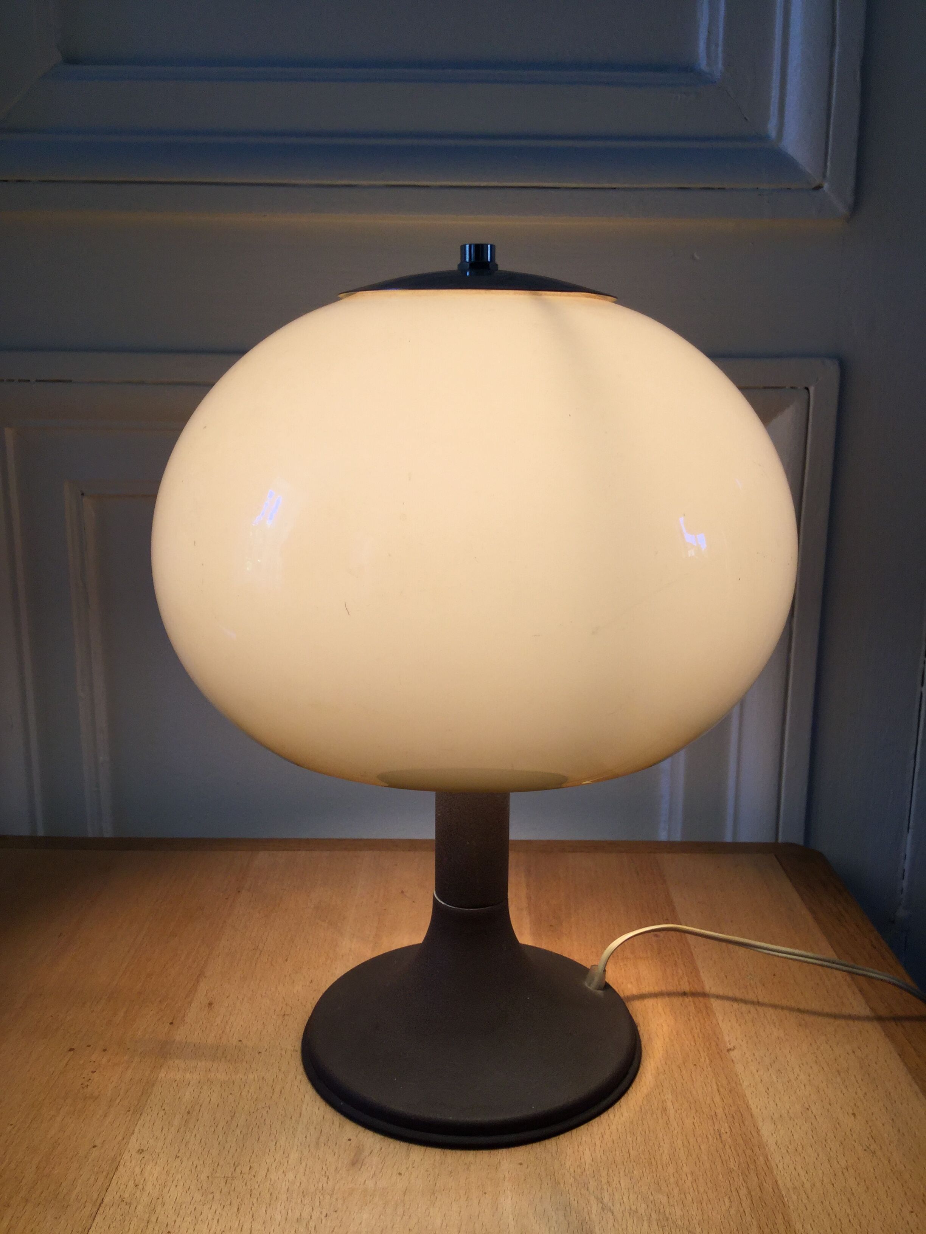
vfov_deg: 58.4
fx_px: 1106
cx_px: 463
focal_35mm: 31
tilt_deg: -13.4
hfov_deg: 45.4
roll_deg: -1.5
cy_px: 617
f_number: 2.4
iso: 25
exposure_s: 1/50
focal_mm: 3.3
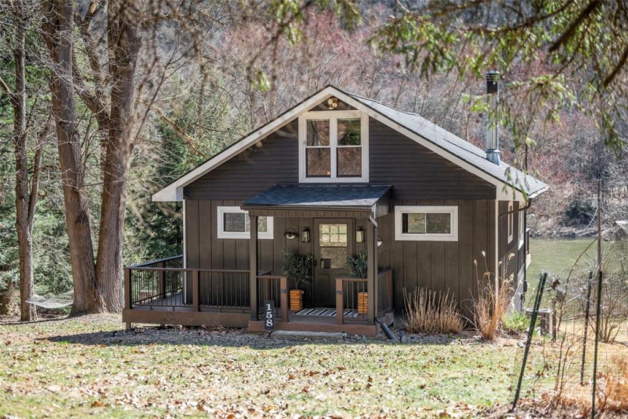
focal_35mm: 50
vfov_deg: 27.0
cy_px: 210
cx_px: 314
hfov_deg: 39.6
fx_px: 872
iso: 400
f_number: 1.8
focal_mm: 50
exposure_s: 1/4000
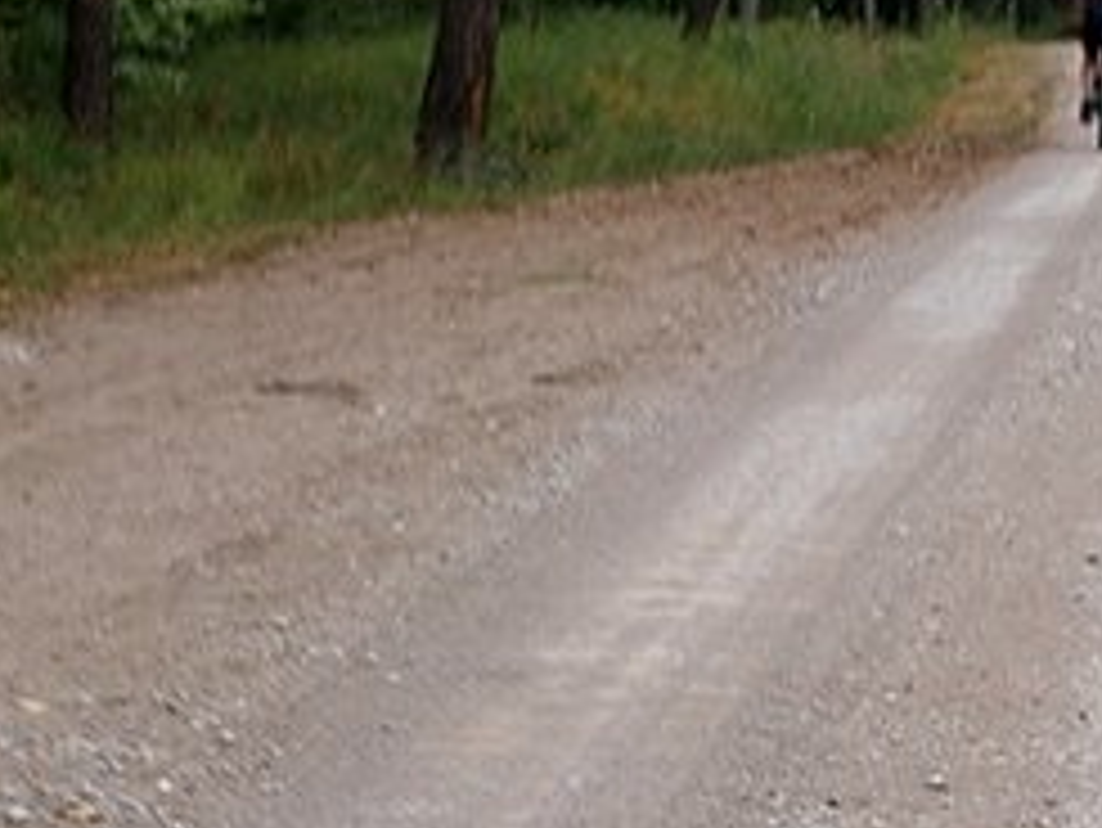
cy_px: 279
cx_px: 706
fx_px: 4395
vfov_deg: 10.7
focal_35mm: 138
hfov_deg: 14.3
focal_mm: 26
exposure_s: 1/100
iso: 100
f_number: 8
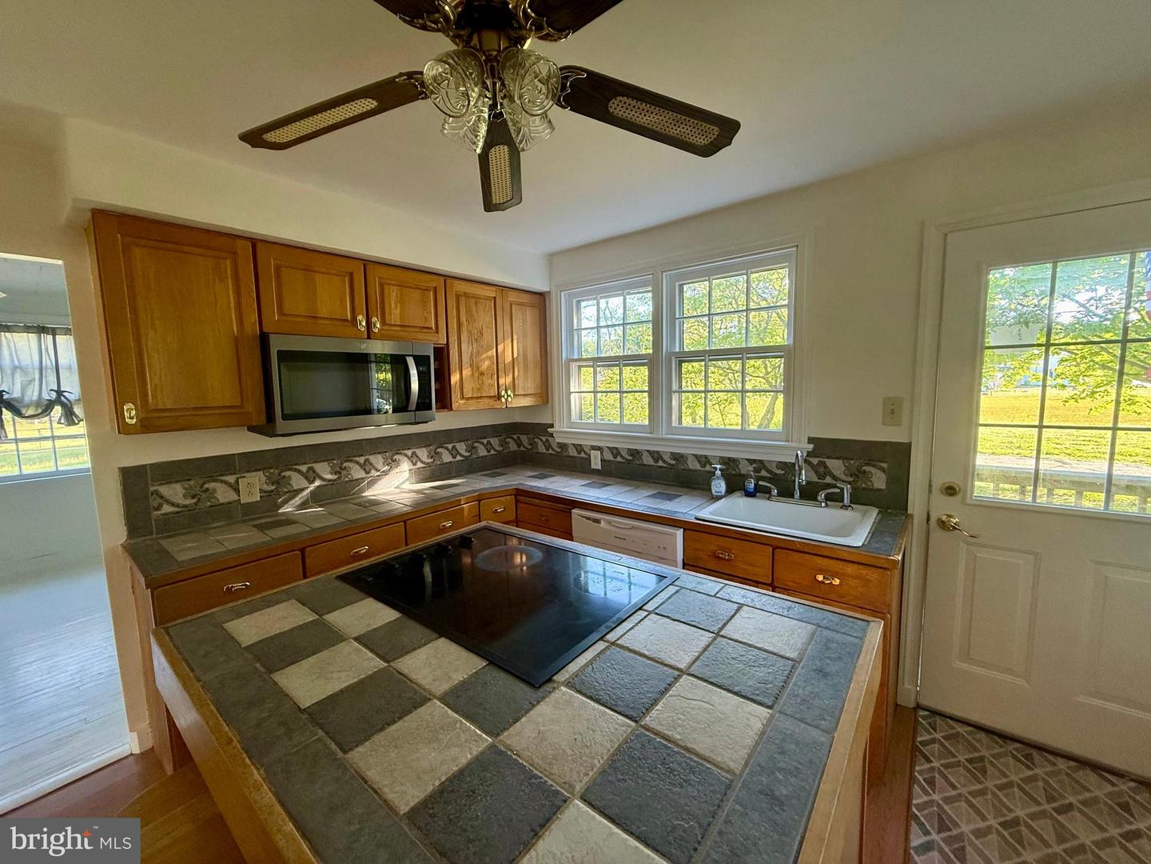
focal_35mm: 14
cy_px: 432
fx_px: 466
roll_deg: +1.5
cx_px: 576
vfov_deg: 85.7
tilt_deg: -5.5
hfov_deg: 102.1
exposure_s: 1/99
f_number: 2.2
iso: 250
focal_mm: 2.22
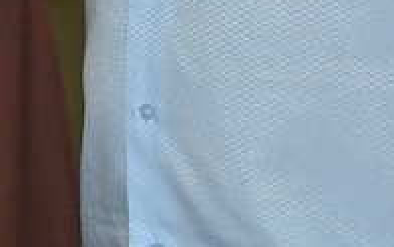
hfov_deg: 7.8
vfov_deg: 4.9
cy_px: -305
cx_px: -201
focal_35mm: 262
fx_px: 2817
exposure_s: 1/60
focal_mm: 24
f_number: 5.6
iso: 1600
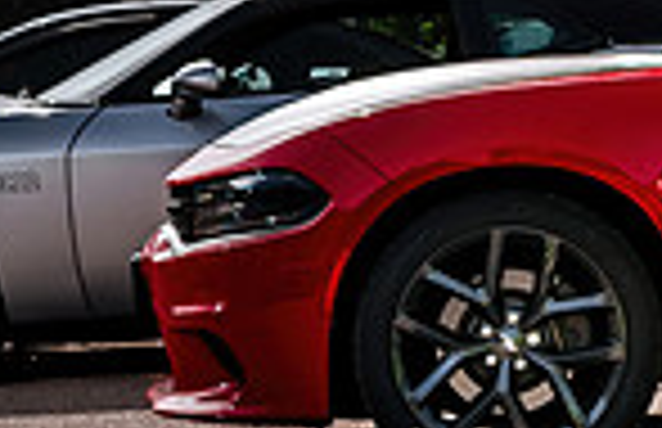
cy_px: 84
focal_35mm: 164
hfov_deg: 12.3
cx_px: 809
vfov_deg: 8.2
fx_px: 2987
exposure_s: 1/250
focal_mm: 40
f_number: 7.1
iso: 64
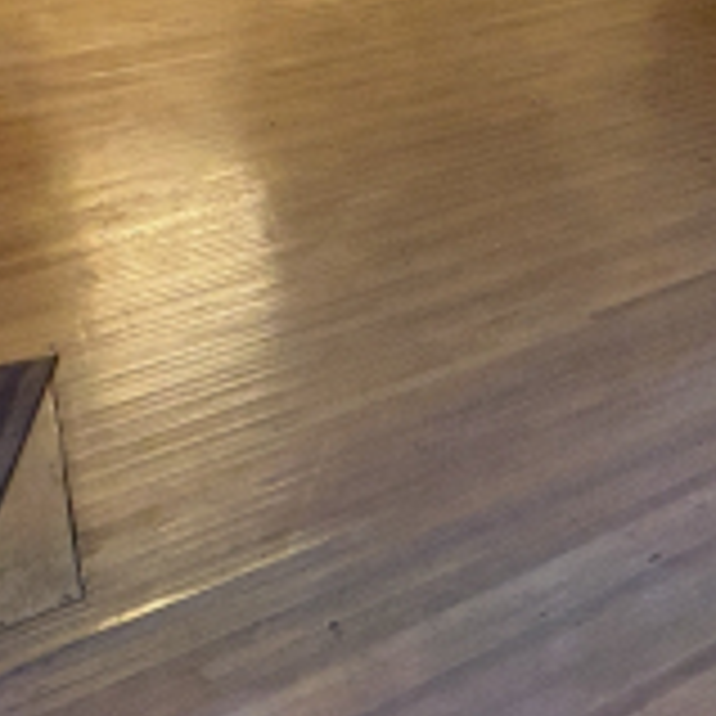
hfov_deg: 30.0
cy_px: -185
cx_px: 750
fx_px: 1217
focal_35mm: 52
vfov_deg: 27.9
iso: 400
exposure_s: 1/120
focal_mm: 2.22
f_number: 2.2
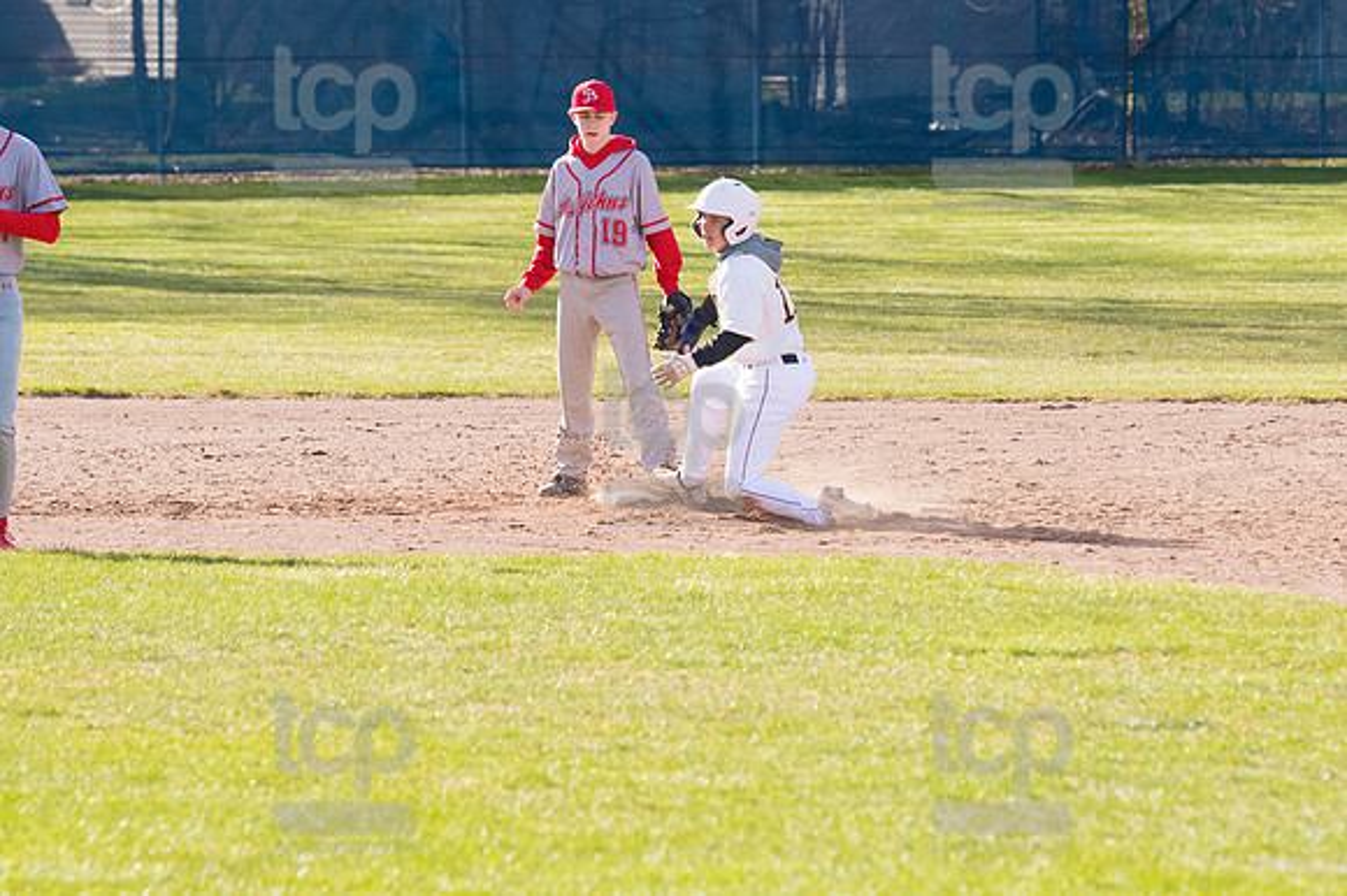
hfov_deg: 6.9
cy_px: 448
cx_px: 674
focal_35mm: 300
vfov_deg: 4.6
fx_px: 11218
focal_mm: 200
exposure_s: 1/1600
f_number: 5.6
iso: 1000
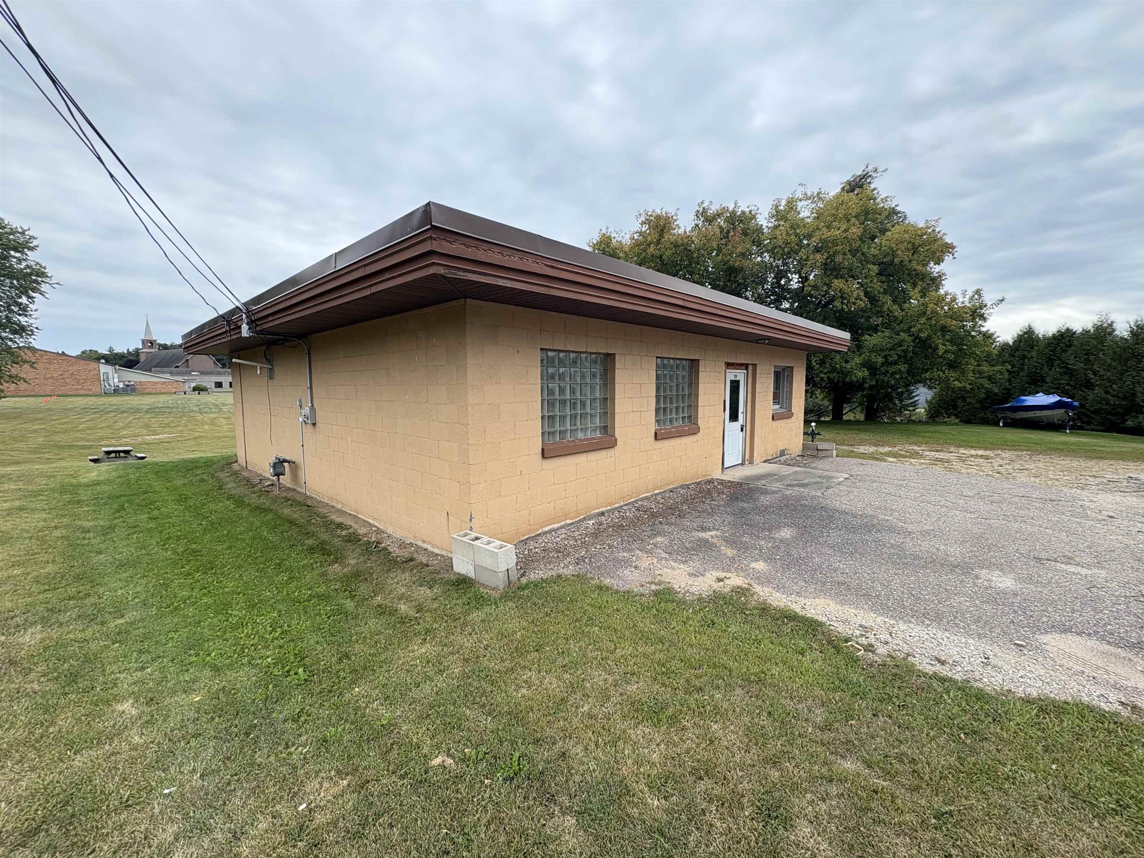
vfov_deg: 85.7
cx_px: 572
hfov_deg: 102.1
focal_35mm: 14
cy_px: 429
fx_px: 463
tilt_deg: -5.1
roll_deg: +0.5
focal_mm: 2.22
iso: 64
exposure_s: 1/734
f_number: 2.2
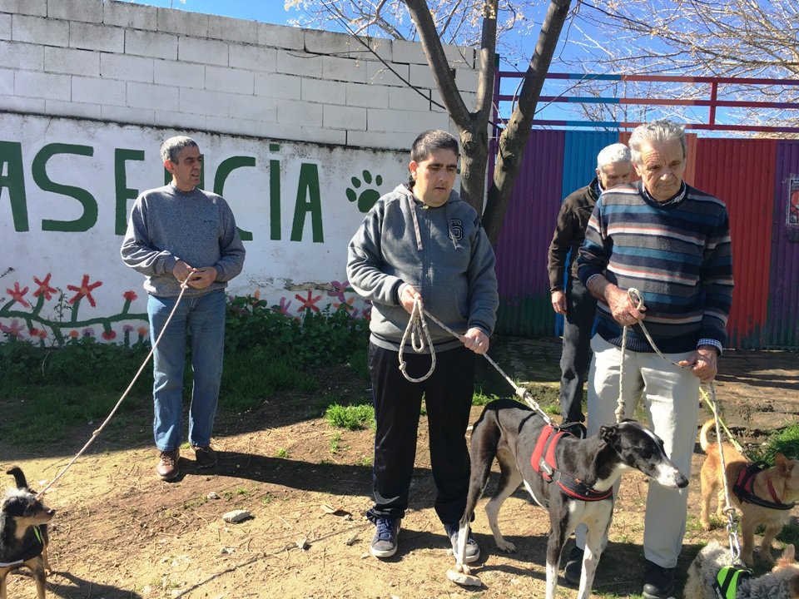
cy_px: 300
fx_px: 669
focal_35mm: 29
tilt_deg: -1.5
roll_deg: -2.5
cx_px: 400
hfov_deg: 61.7
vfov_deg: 48.2
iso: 25
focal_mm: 4.15
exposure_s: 1/674
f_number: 2.2
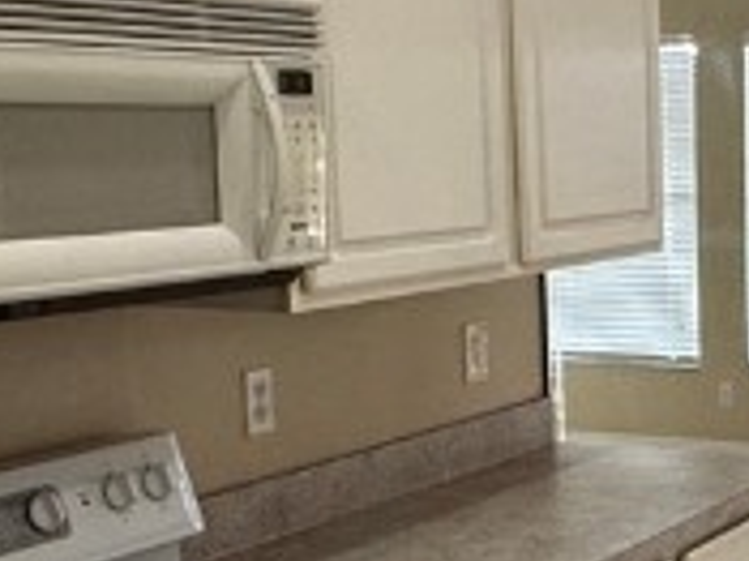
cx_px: 865
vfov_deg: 17.9
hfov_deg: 22.3
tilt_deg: -4.9
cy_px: 424
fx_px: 1773
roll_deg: +1.1
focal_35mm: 82
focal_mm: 2.22
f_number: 2.2
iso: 200
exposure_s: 1/120
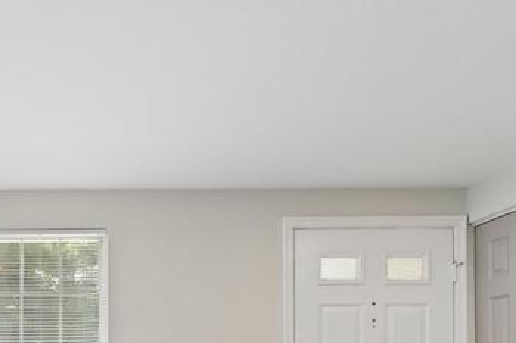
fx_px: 587
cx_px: 59
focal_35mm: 41
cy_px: 383
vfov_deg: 29.2
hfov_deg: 43.6
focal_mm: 14
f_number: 7.1
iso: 1250
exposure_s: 1/160
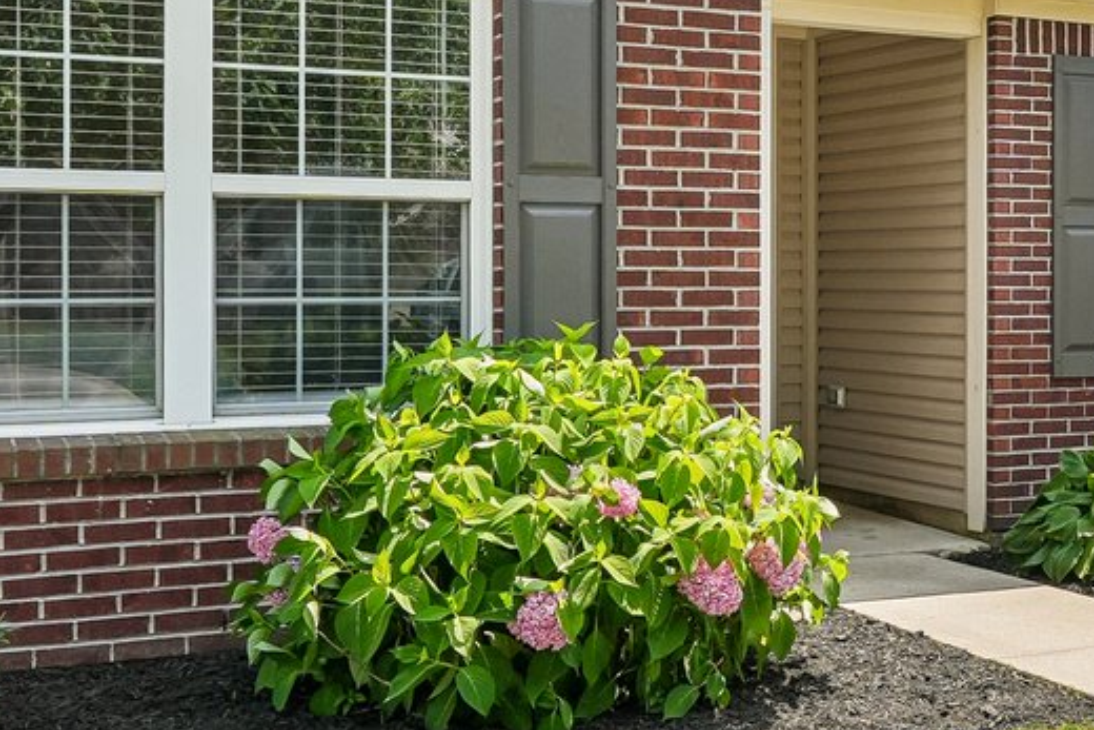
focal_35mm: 63
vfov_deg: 21.3
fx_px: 1915
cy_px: 131
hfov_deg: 29.3
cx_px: 1155
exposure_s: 1/200
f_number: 8
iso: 100
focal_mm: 16
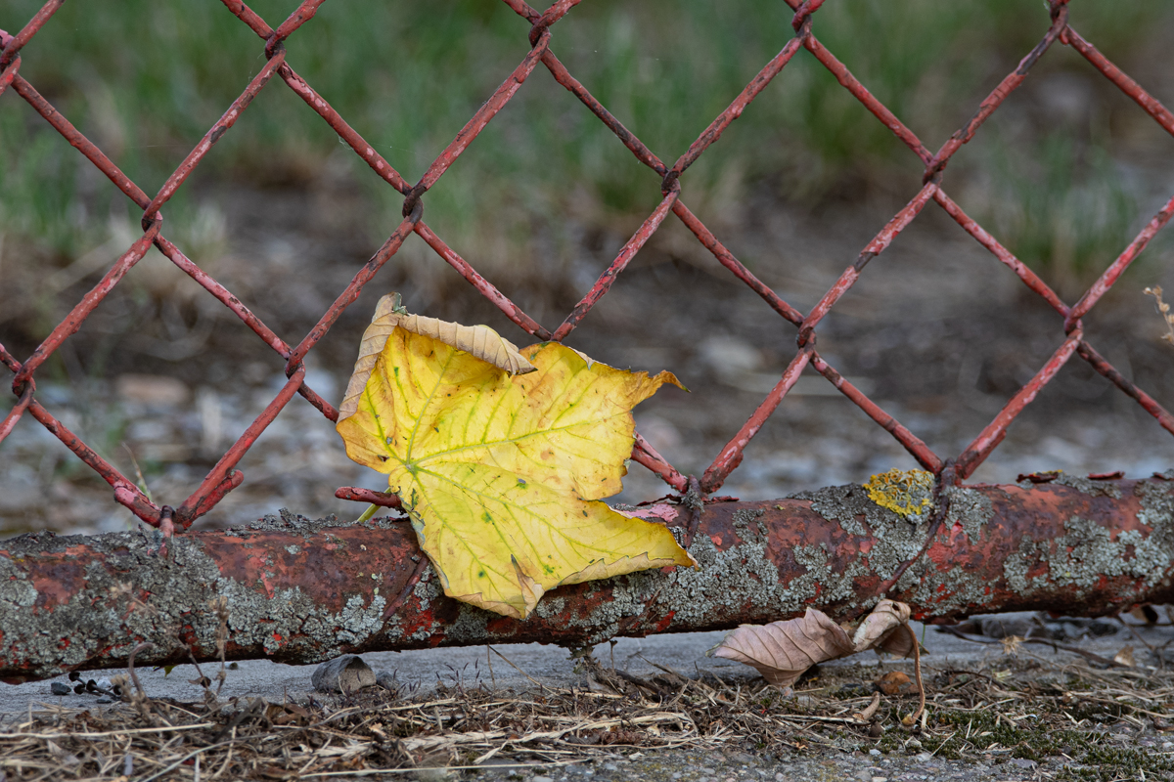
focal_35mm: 600
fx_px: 19565
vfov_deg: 2.3
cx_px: 587
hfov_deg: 3.4
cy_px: 391
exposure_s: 1/250
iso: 400
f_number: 7.1
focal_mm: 400
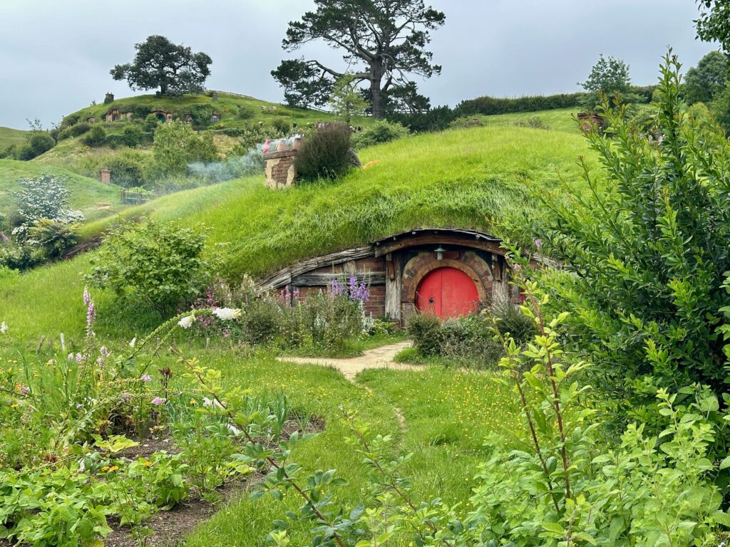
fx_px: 1012
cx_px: 365
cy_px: 274
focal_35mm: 48
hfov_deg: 39.7
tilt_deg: -0.3
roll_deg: -0.8
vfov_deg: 30.3
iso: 64
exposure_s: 1/903
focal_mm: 6.86
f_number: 1.78
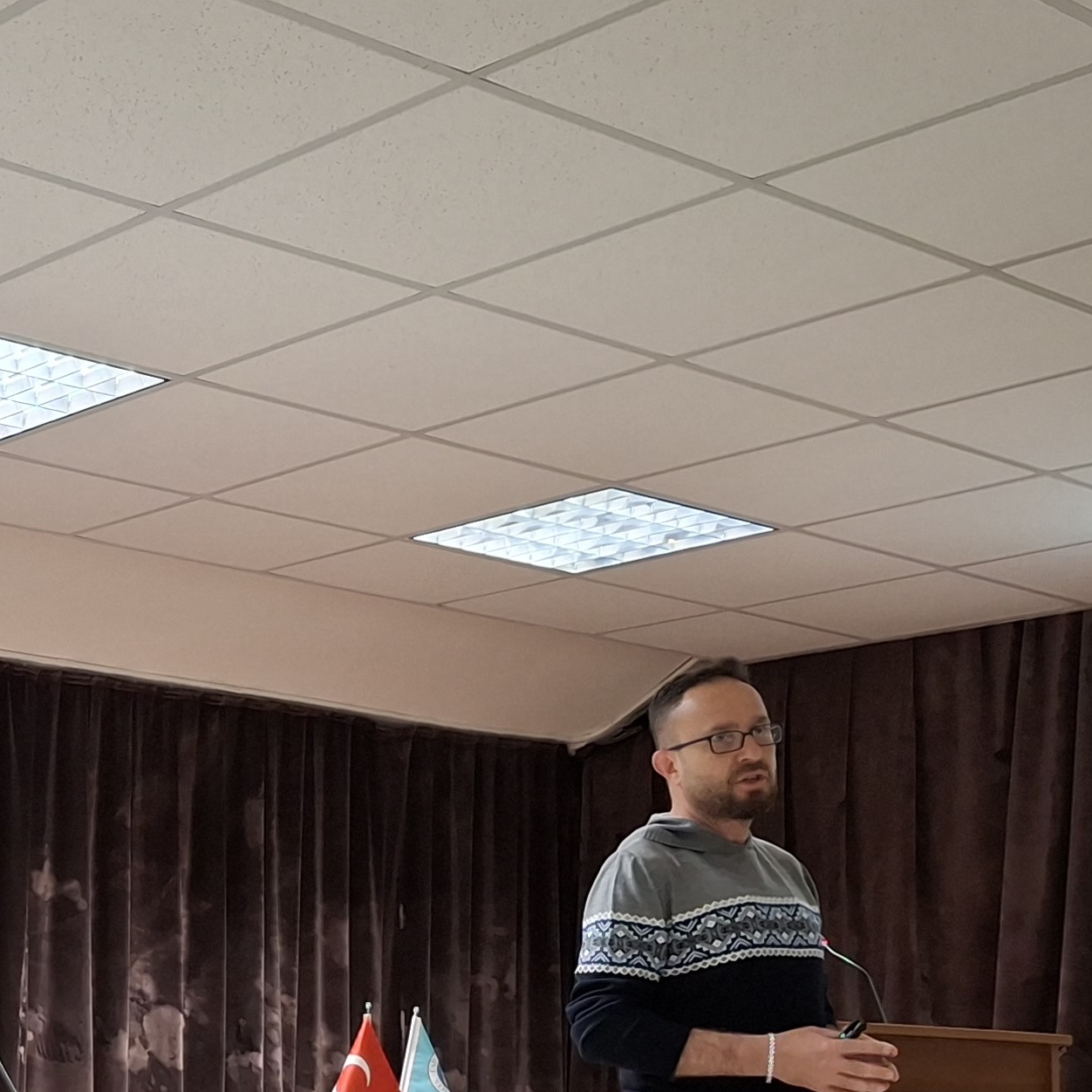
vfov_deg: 23.4
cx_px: -152
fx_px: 2570
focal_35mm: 72
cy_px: 963
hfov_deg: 22.4
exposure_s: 1/50
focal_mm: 4.69
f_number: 1.8
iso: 160
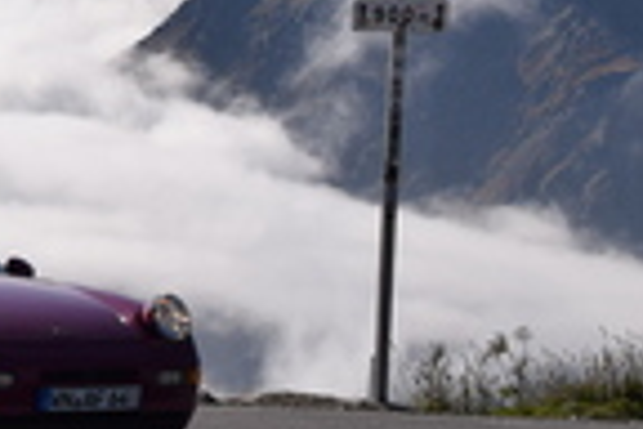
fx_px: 3913
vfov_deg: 6.2
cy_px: -80
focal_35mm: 219
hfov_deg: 8.9
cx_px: -634
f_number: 11
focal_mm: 35
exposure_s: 1/500
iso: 200
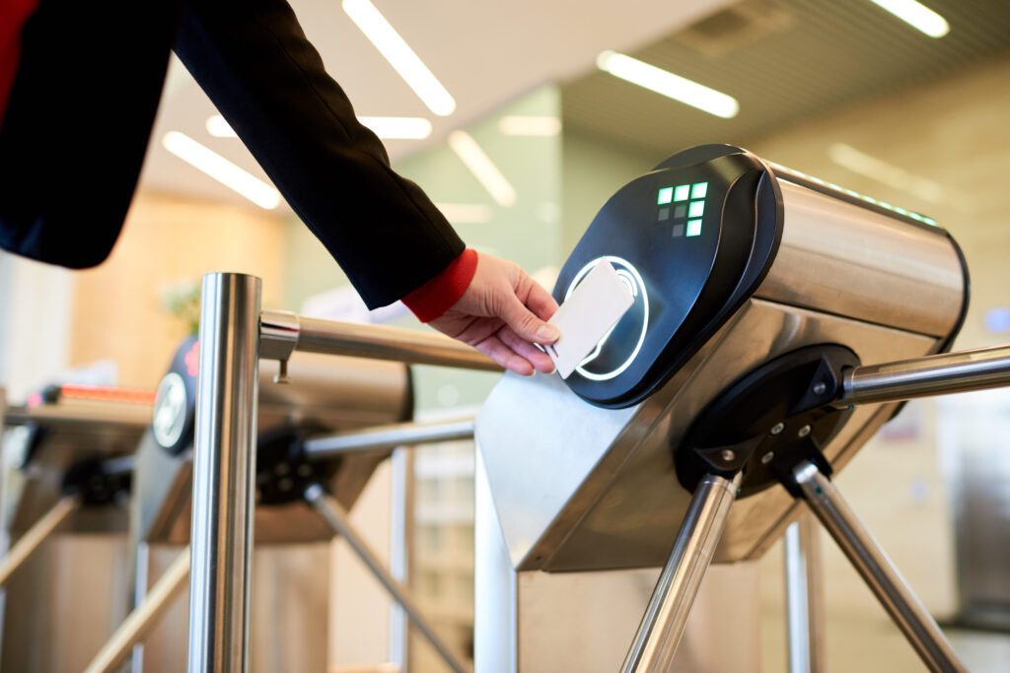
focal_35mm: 35
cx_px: 505
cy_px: 336
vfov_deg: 37.9
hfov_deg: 54.4
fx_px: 982
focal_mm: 35
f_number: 2.2
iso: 800
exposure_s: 1/160
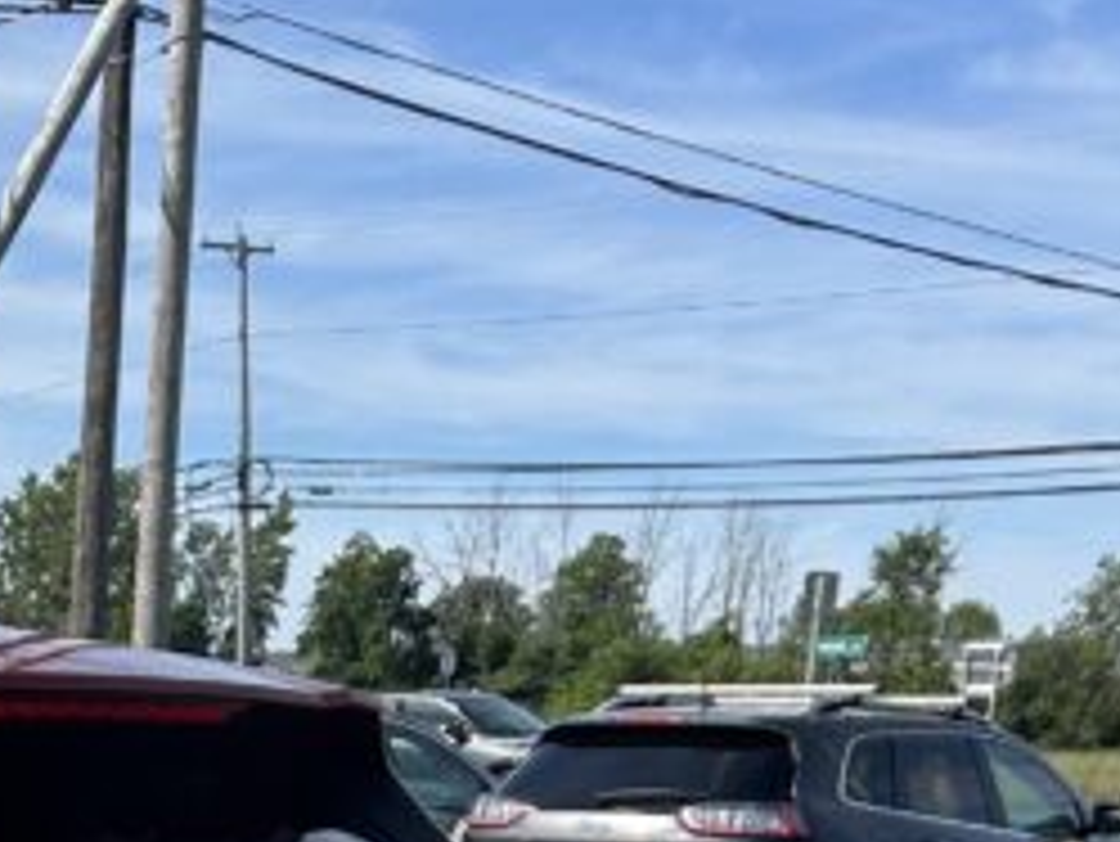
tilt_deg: -14.5
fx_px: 3464
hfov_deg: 16.9
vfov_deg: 13.0
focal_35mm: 107
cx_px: -499
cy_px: 1324
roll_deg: +0.0
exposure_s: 1/3704
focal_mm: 5.7
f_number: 1.5
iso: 50
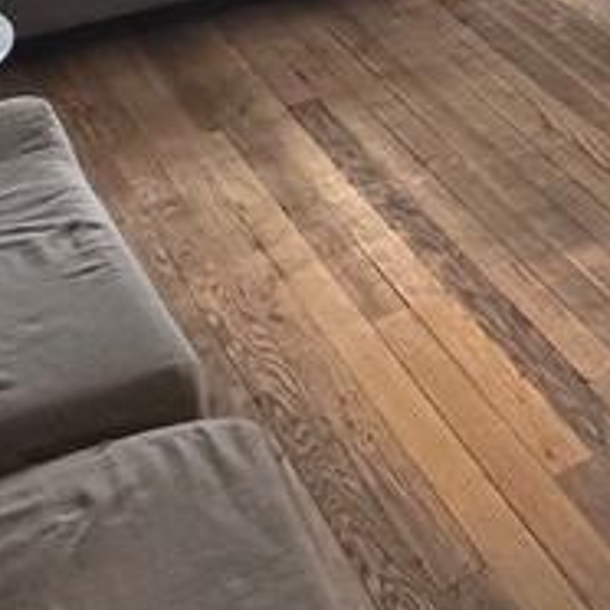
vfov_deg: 20.3
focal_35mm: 68
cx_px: 620
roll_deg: -0.2
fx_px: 1356
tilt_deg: -7.4
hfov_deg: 24.2
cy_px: -397
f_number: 2.2
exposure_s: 1/88
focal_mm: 2.22
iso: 320
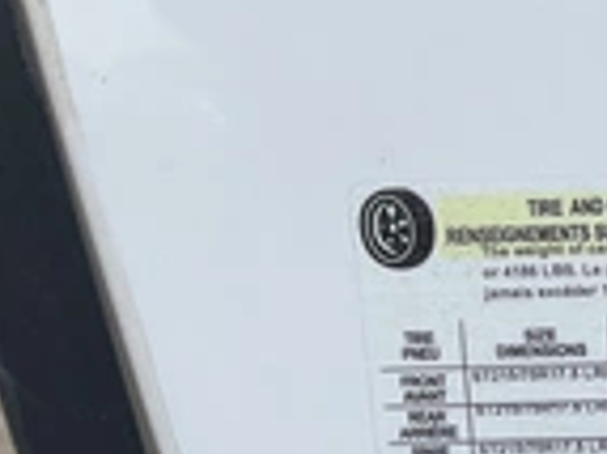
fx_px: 1419
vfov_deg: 17.8
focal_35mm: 81
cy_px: 446
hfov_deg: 21.9
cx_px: 768
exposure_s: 1/1848
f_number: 1.8
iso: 25
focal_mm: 3
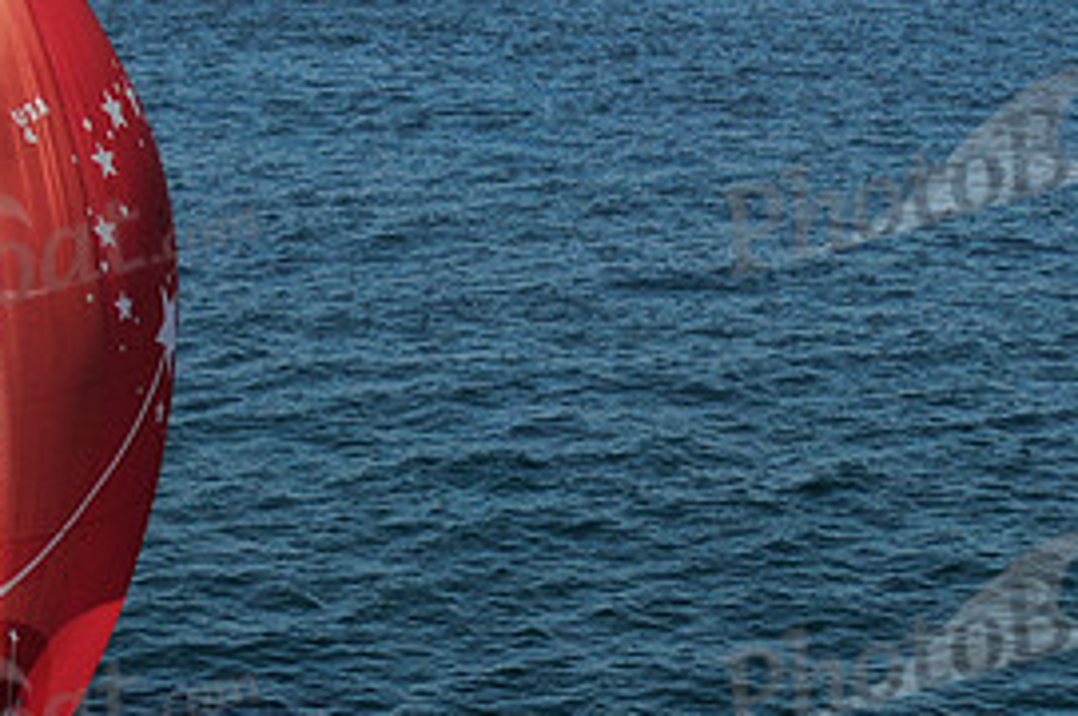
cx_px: 493
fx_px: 3200
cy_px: 455
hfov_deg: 19.1
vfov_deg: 12.8
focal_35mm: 107
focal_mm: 8.6
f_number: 3.8
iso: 100
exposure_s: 1/1250
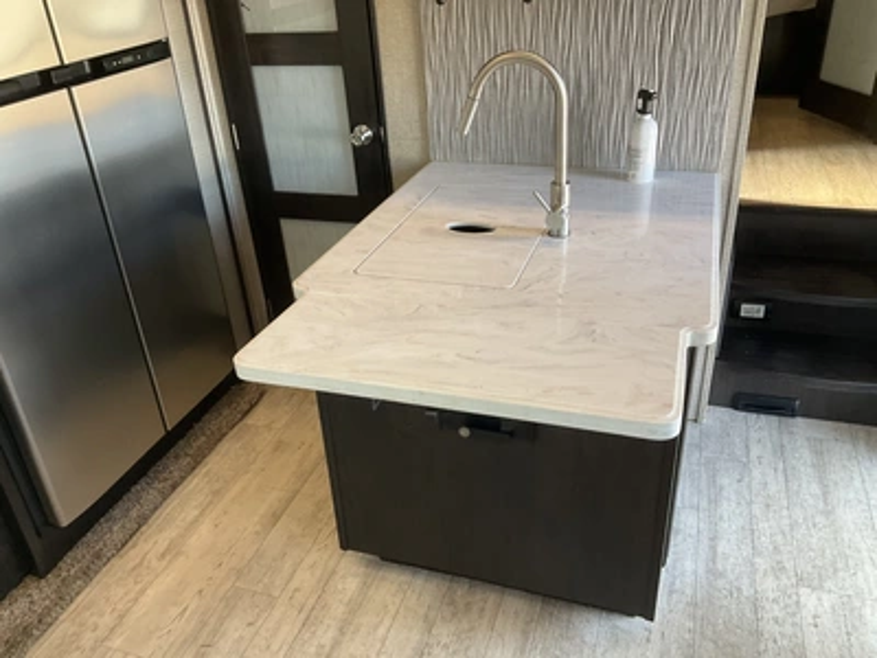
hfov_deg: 61.7
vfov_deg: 48.2
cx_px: 438
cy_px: 329
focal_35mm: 29
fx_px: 735
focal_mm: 3
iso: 64
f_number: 1.8
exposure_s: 1/50
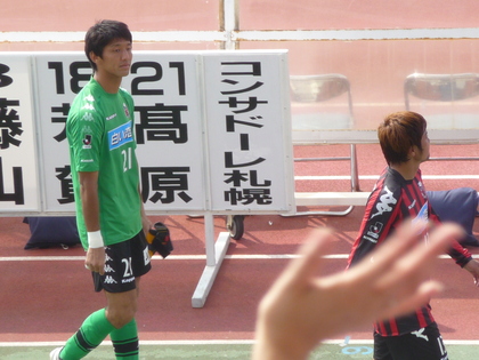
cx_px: 240
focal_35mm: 472
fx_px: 6531
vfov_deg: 3.2
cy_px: 180
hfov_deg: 4.2
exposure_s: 1/250
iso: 100
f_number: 4.9
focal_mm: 47
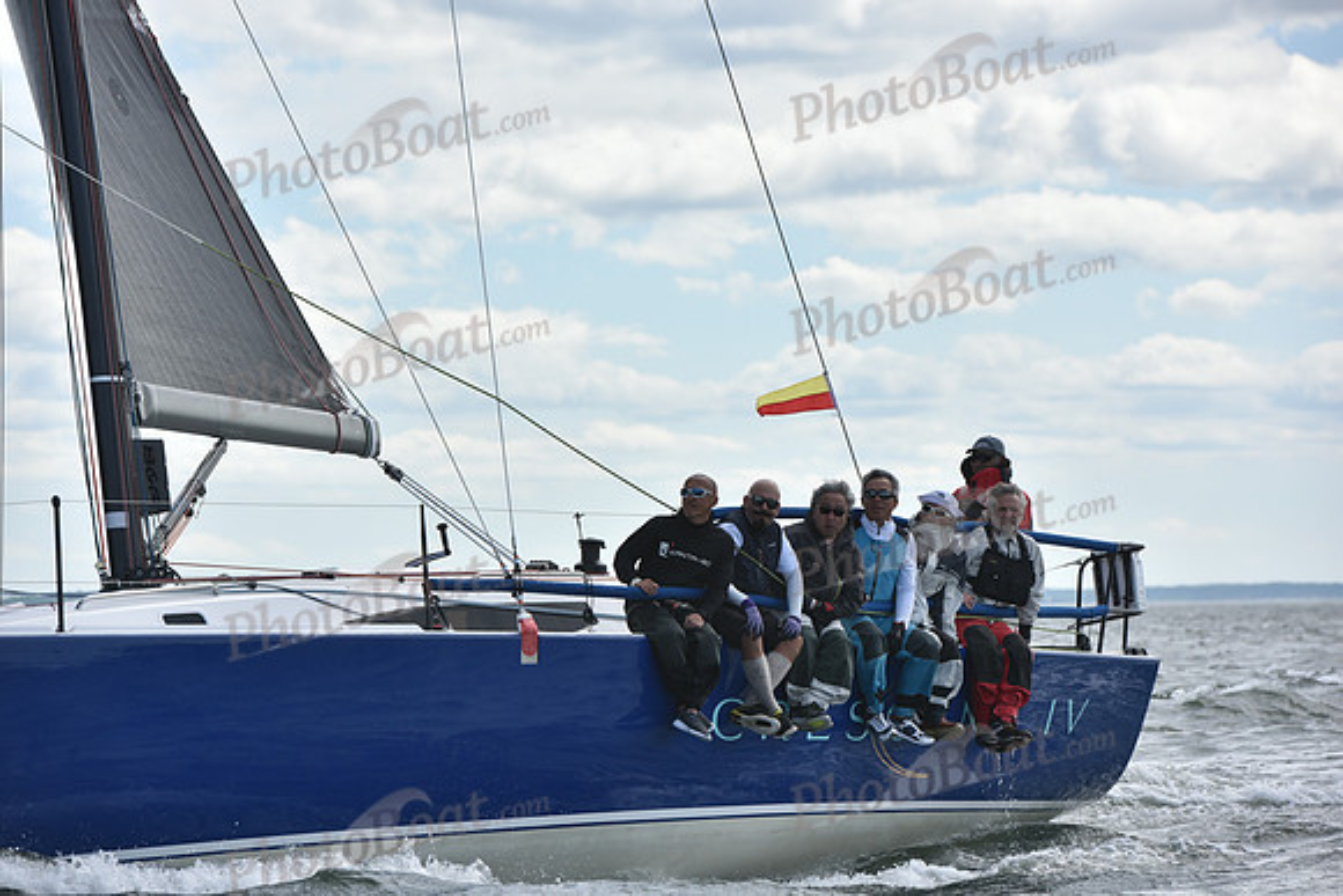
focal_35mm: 175
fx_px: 6530
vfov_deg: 7.9
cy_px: 448
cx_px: 672
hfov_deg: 11.7
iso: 320
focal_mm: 175
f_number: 7.1
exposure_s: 1/1000
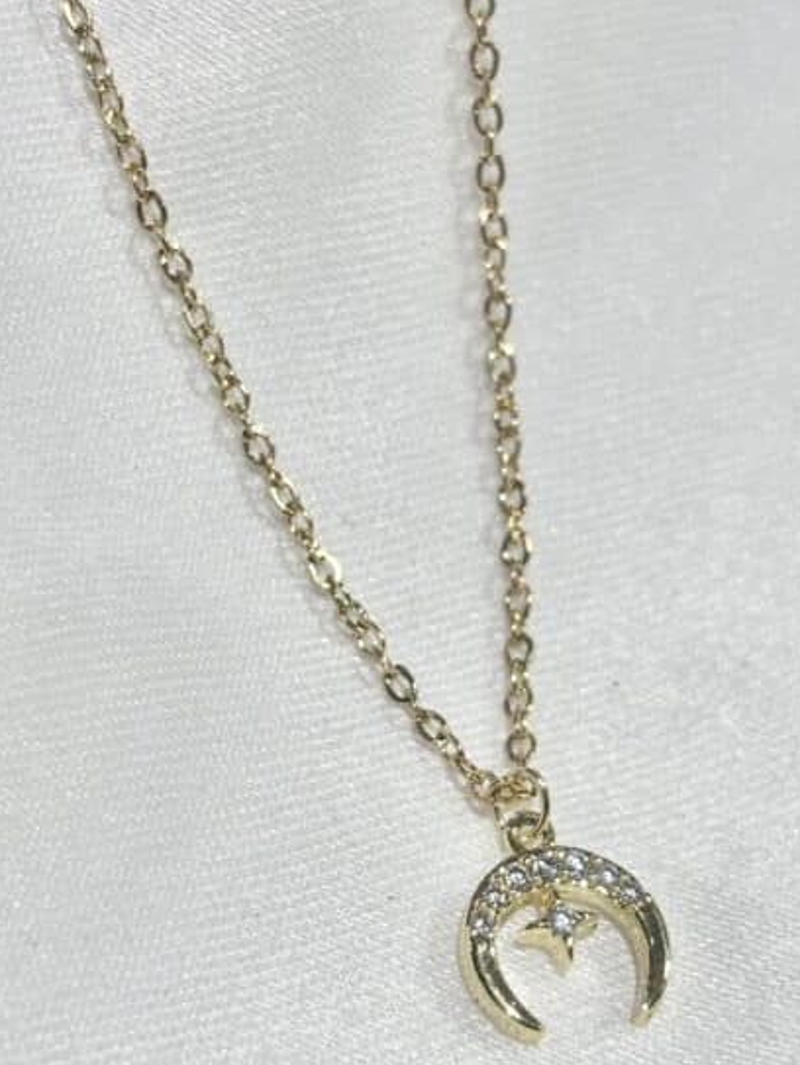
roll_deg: -3.0
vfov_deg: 20.0
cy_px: 673
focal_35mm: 98
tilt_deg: -39.2
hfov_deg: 15.1
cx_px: 463
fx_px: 3016
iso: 32
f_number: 1.6
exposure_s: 1/418
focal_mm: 5.96
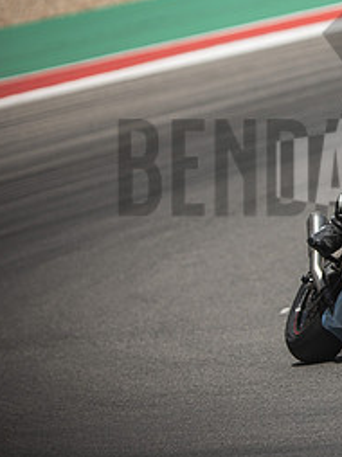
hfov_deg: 2.2
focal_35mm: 659
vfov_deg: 3.0
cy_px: 170
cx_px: 497
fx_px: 8696
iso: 125
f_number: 2.8
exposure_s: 1/2000
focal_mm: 200
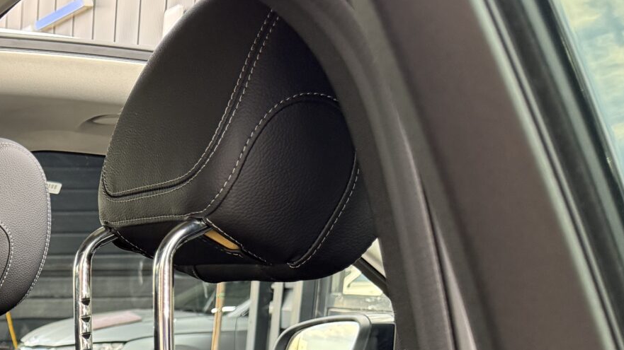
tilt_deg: -12.7
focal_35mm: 76
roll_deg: -0.1
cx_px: -232
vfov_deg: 14.4
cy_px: 587
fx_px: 1257
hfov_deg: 23.8
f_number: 1.78
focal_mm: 6.76
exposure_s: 1/206
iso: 200
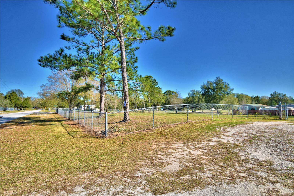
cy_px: 98
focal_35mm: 19
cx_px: 147
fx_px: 155
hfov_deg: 86.9
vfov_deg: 64.5
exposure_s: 1/1250
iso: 100
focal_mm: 13
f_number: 4.8
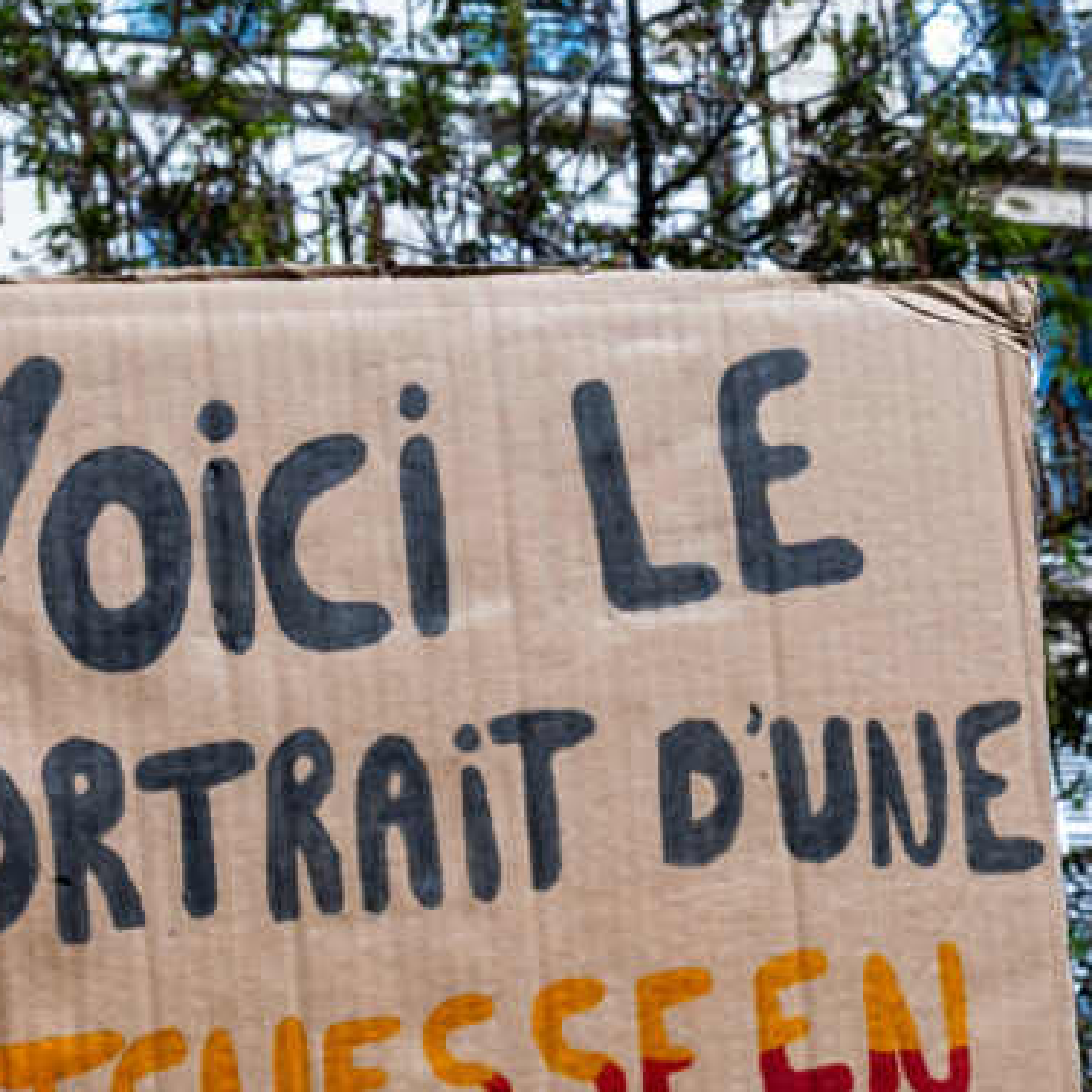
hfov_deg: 19.3
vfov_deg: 19.1
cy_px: 856
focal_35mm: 90
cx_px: 516
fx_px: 3212
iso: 125
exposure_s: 1/640
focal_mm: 26
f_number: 8
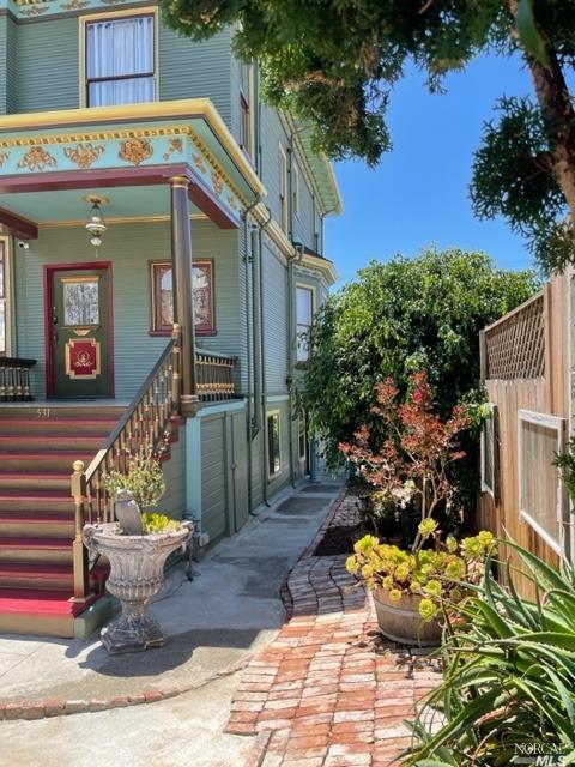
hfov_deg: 53.1
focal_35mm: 26
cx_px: 288
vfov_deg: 67.3
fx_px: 576
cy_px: 384
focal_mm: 4.2
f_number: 1.6
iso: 32
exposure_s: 1/1247
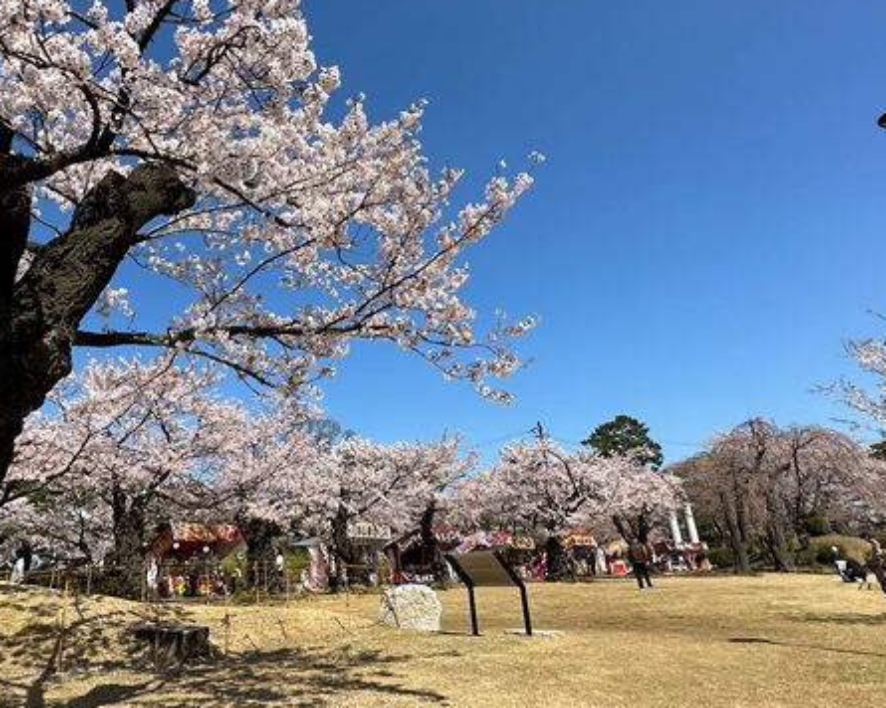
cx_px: 314
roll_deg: +1.0
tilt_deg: +25.8
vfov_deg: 56.1
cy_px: 267
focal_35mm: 25
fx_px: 656
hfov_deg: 66.7
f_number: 2.2
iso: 50
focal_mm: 2.22
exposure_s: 1/2506
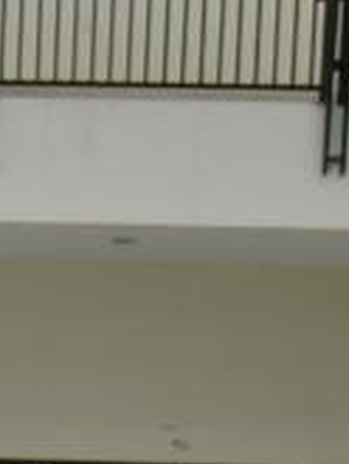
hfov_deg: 9.0
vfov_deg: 12.4
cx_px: -574
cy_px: 883
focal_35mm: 143
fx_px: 1920
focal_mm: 24
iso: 3200
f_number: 4
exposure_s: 1/60
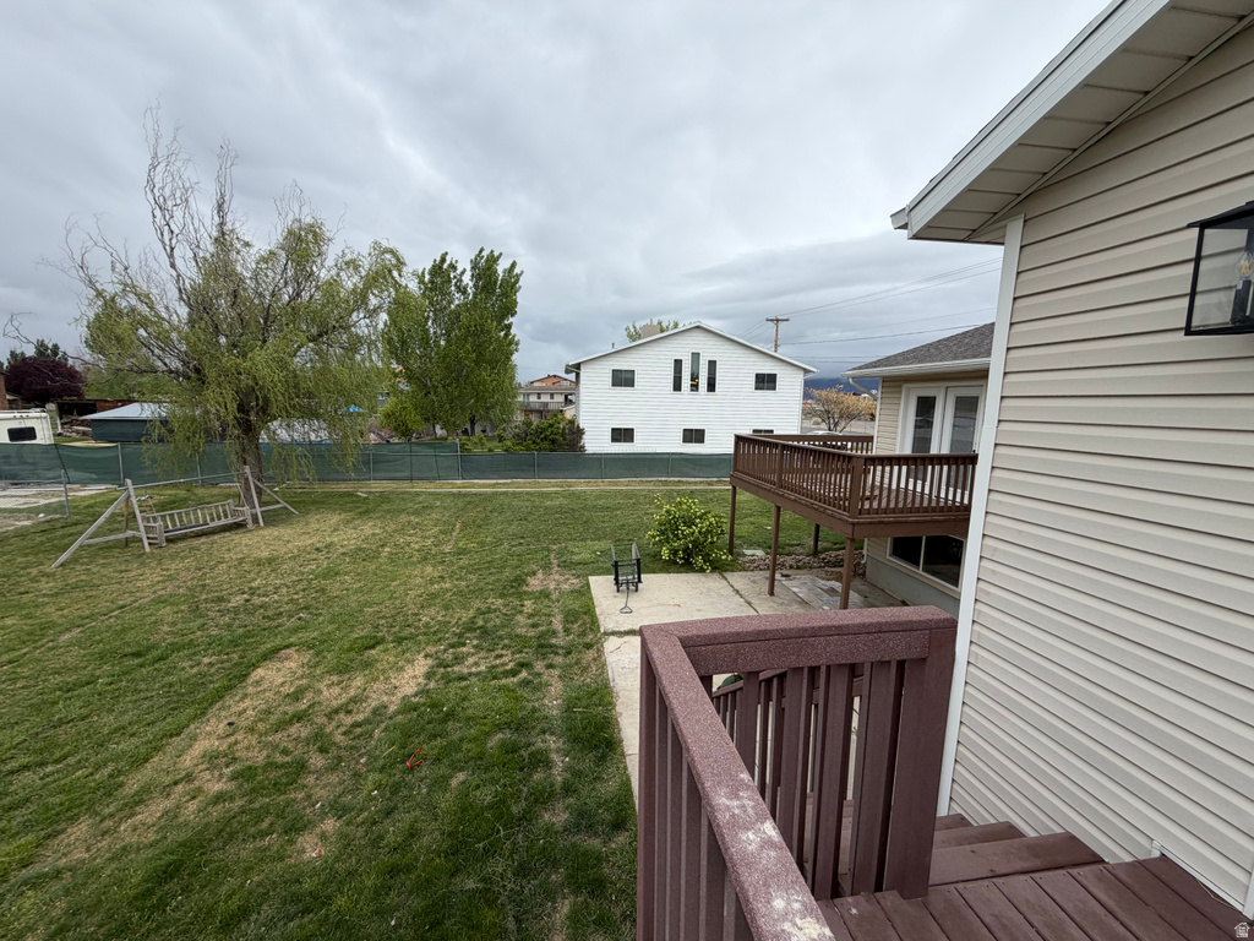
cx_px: 627
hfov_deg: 102.1
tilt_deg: -7.4
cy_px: 470
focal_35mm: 14
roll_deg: -1.7
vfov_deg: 85.7
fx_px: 507
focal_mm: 2.22
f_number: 2.2
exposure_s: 1/770
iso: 32
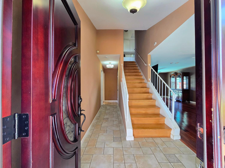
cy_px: 84
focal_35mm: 13
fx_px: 84
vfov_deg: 89.9
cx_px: 112
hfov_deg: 106.2
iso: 160
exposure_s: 1/60
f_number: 2.2
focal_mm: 2.2
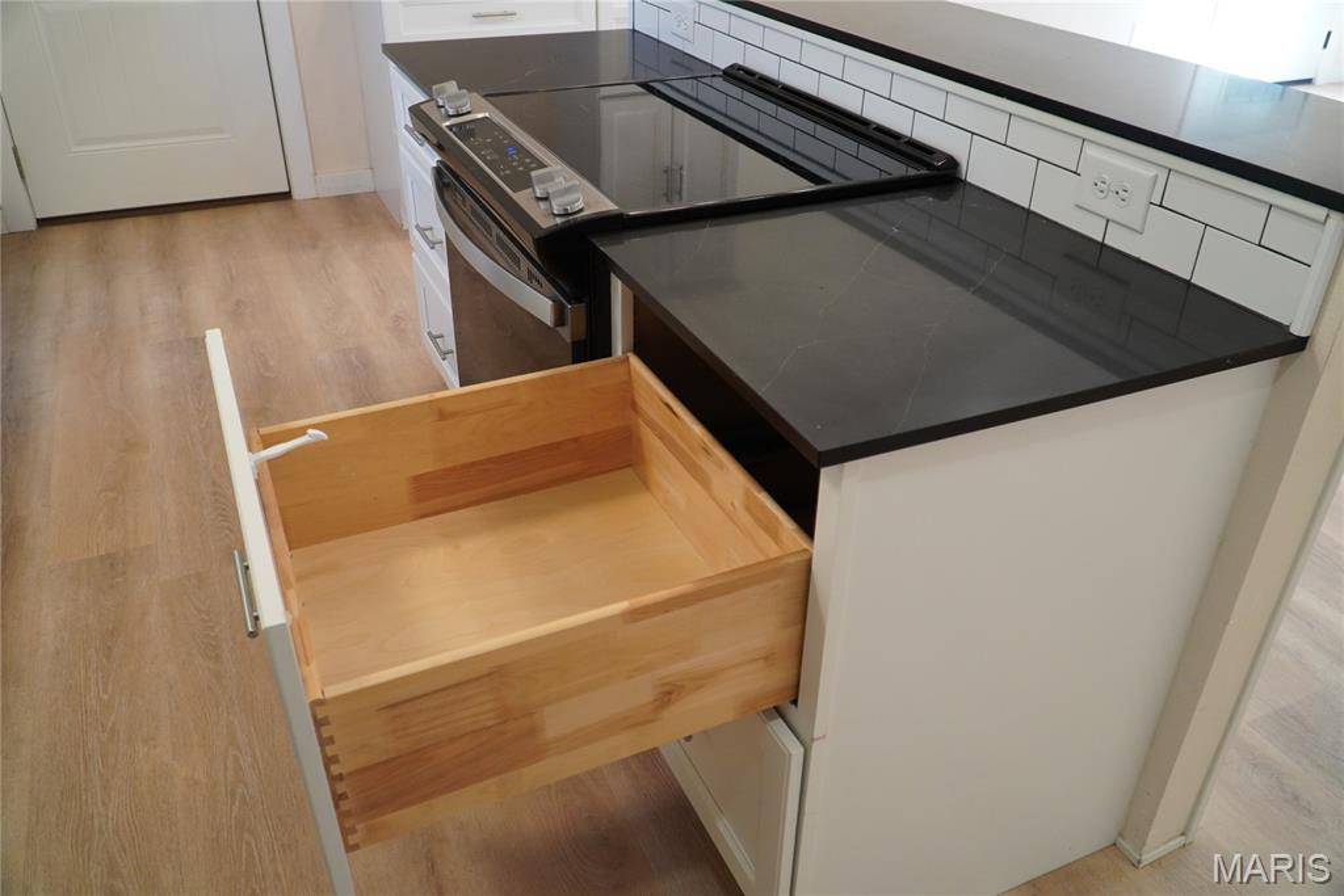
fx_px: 1008
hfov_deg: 67.4
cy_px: 448
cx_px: 672
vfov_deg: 47.9
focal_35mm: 27
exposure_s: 1/160
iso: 1250
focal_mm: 18
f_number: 4
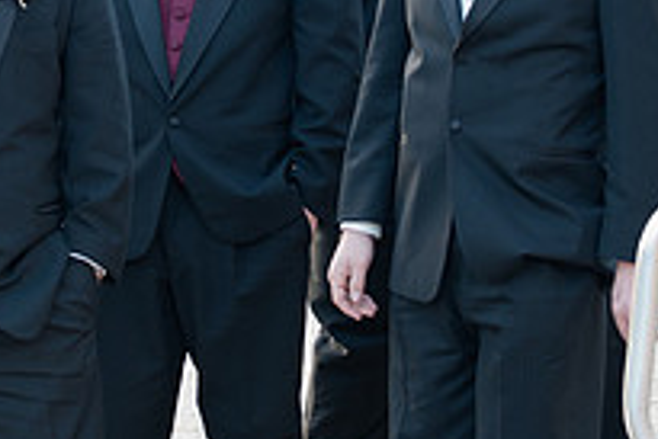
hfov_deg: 9.1
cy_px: -26
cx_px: 263
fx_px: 4134
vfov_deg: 6.1
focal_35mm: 226
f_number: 4.5
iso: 640
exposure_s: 1/125
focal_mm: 80
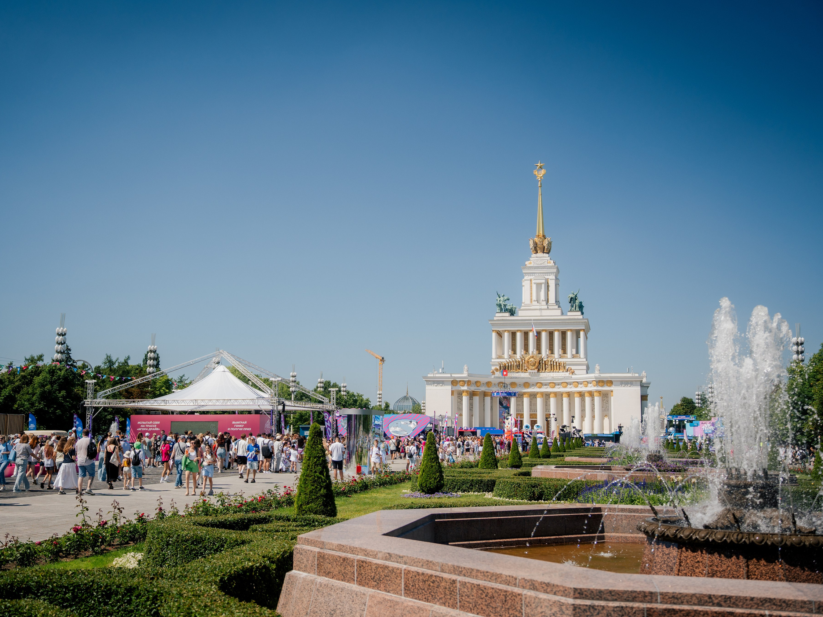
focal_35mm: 40
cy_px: 309
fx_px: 951
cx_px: 383
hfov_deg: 46.8
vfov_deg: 36.0
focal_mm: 36
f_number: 2.8
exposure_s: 1/1600
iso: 160
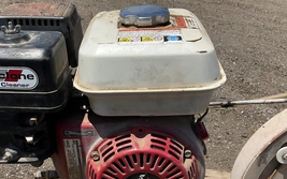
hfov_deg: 43.5
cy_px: 134
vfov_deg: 27.6
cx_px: 135
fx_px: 360
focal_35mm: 46
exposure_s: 1/2141
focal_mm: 3
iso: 25
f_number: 1.8
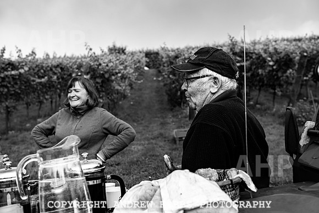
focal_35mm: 42
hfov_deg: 46.4
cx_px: 160
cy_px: 106
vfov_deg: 31.9
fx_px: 372
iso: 64
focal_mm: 42
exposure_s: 1/320
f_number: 5
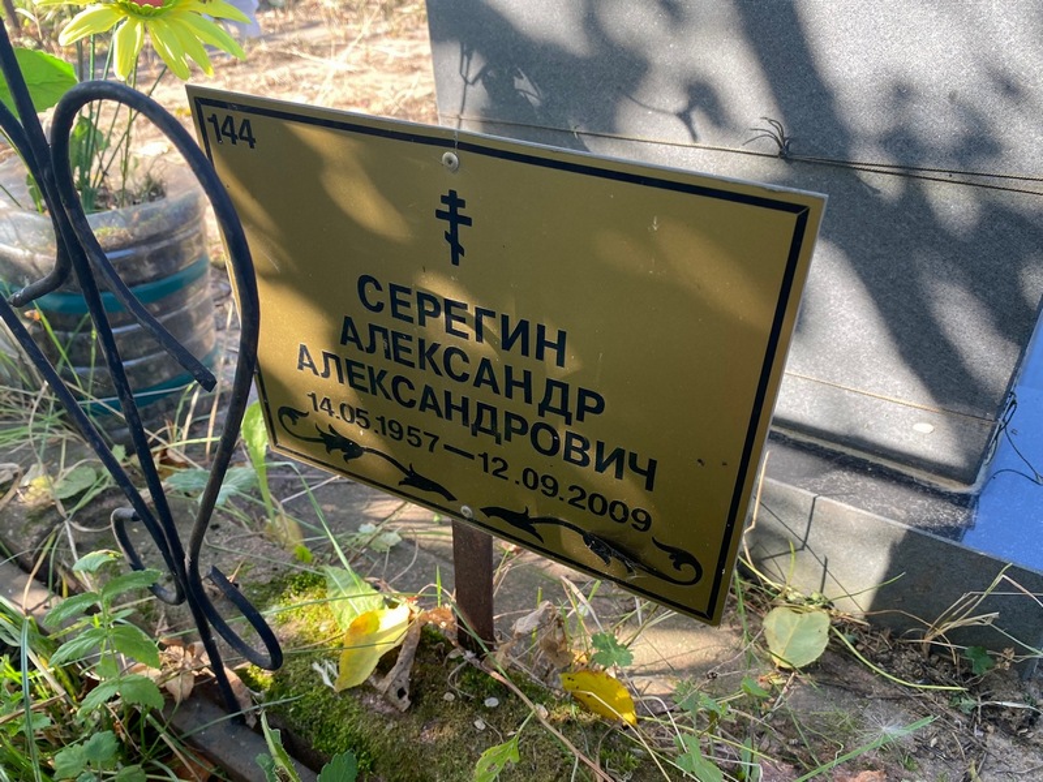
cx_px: 522
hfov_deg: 67.3
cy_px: 391
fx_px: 783
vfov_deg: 53.1
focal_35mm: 26
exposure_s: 1/122
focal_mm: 4.25
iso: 32
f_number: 1.8
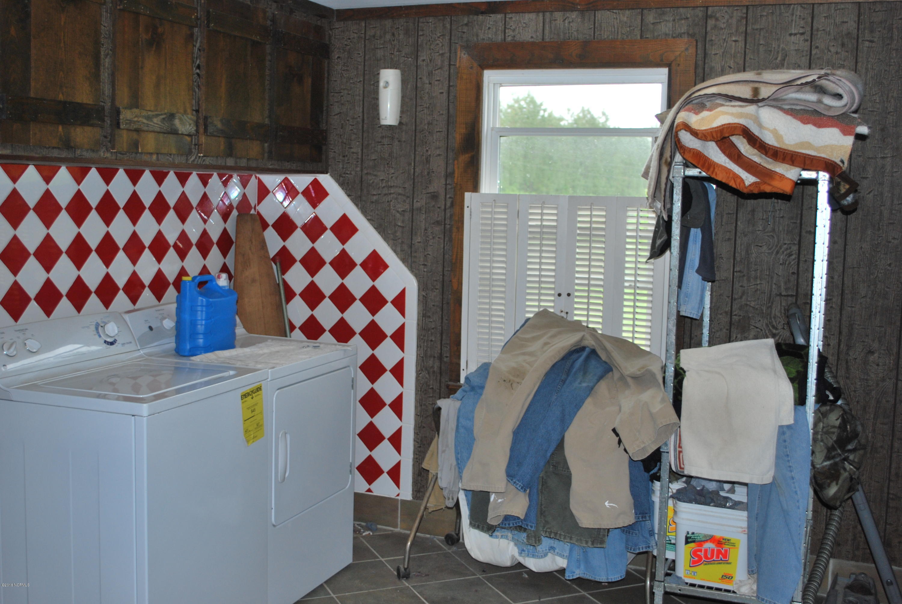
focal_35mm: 39
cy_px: 302
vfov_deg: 34.3
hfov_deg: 49.5
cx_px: 451
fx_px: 978
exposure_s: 1/60
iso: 200
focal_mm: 26
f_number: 4.5
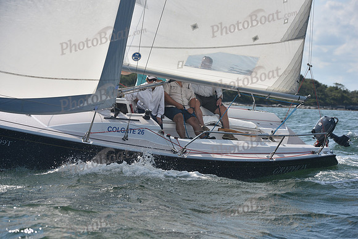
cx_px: 179
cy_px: 120
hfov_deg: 22.1
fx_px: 915
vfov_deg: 14.9
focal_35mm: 92
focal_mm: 92
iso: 250
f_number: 5.6
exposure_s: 1/1000
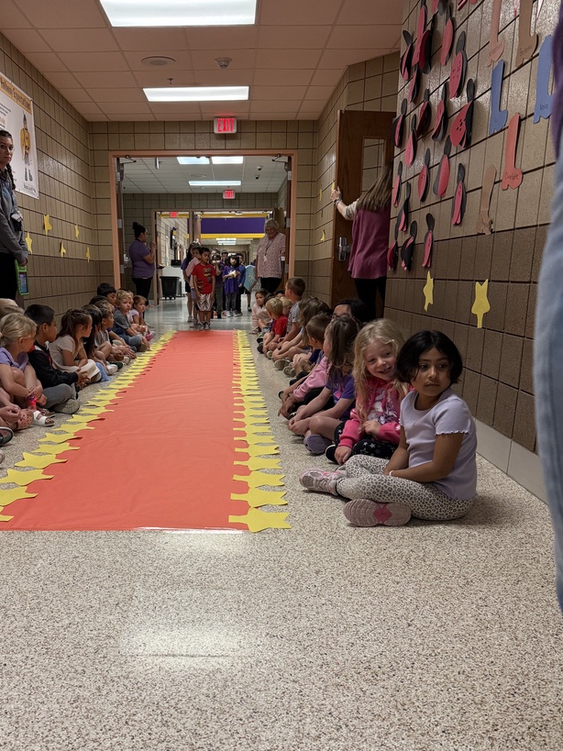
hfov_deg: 46.5
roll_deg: +0.7
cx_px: 218
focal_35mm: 30
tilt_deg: -13.9
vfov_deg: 59.6
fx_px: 651
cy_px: 445
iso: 320
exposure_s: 1/120
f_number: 1.78
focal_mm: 6.76
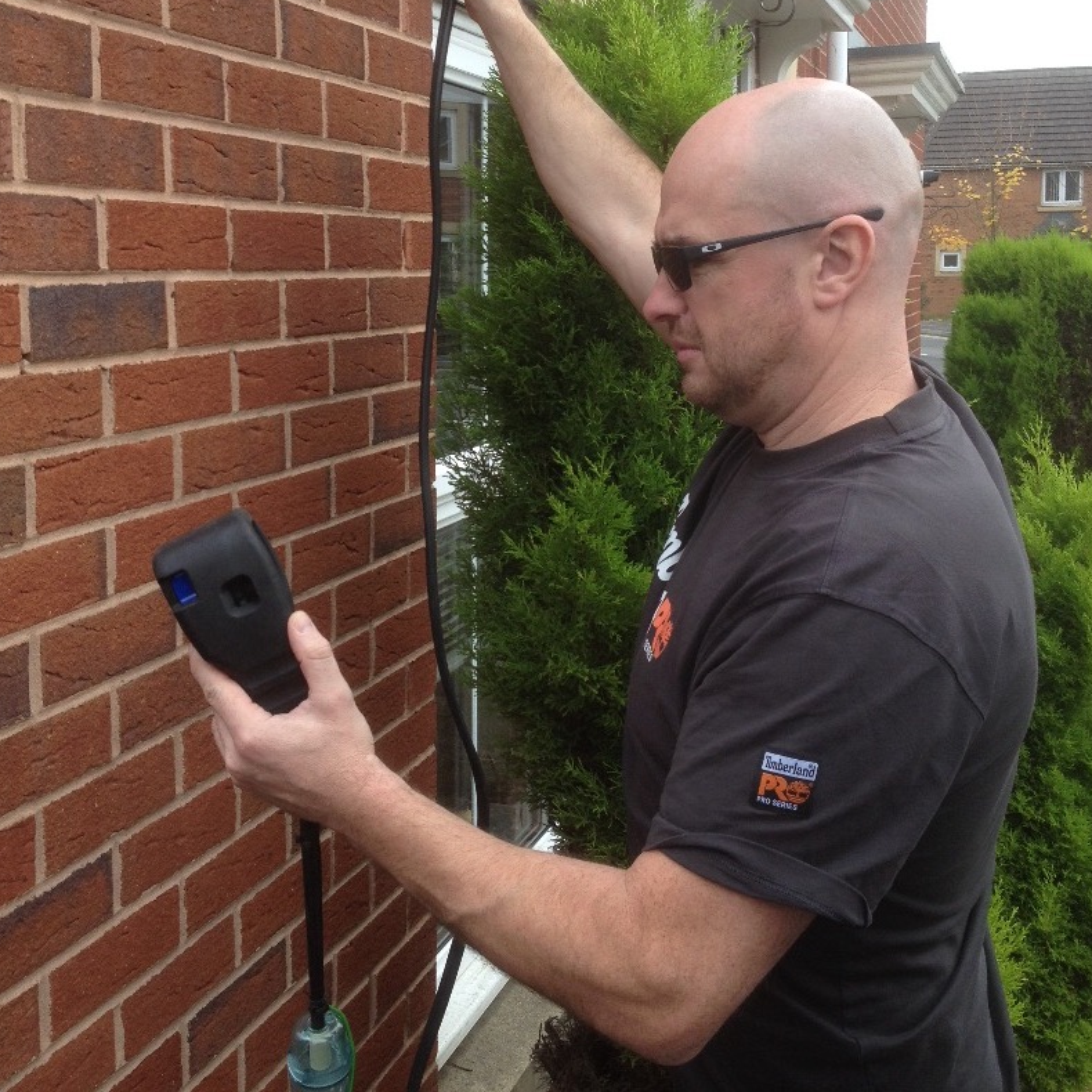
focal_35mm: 47
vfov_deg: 35.7
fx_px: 1677
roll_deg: +1.2
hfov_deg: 36.1
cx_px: 556
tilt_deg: -8.0
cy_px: 375
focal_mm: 4.28
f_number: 2.4
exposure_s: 1/204
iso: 50
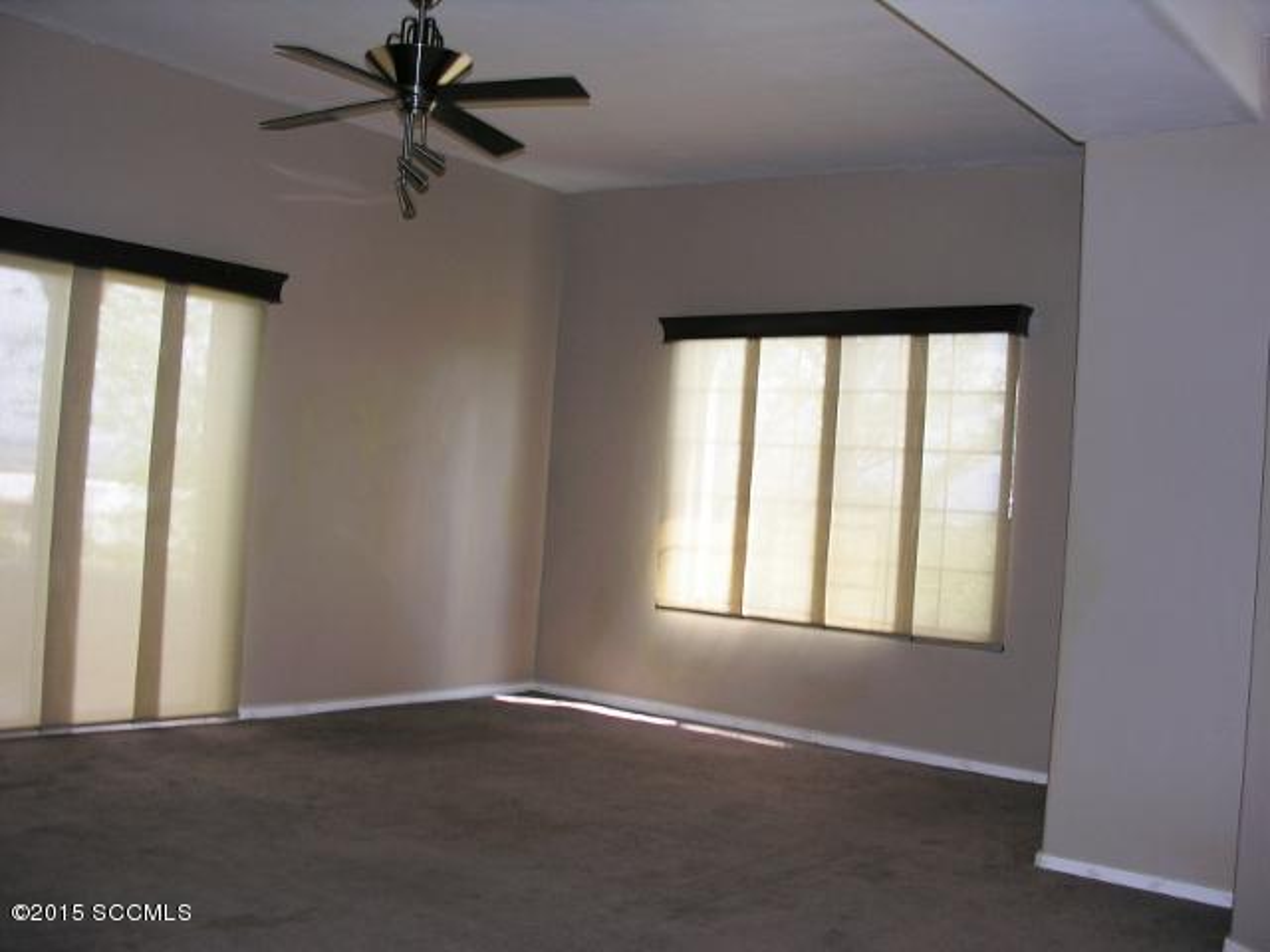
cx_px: 635
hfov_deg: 52.6
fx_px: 1284
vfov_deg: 40.7
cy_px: 476
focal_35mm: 35
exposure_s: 1/30
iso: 50
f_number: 2.8
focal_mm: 8.9
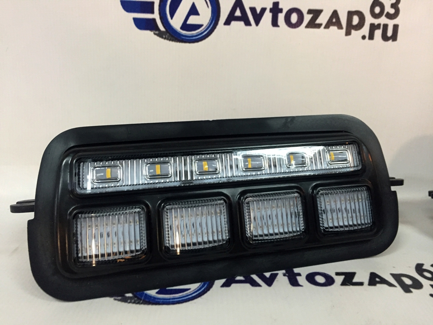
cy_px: 162
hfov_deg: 61.7
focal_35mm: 29
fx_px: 363
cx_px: 216
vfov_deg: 48.2
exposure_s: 1/33
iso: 250
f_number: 2.2
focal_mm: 4.15
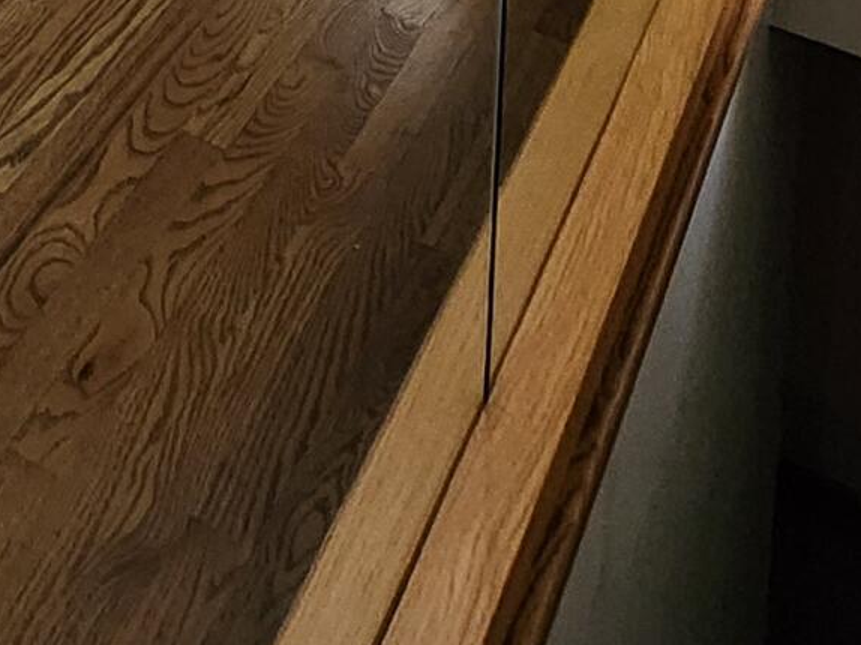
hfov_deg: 24.4
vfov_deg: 13.5
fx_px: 1691
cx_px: -303
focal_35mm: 68
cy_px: -1016
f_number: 2.2
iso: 250
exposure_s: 1/60
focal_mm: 2.2
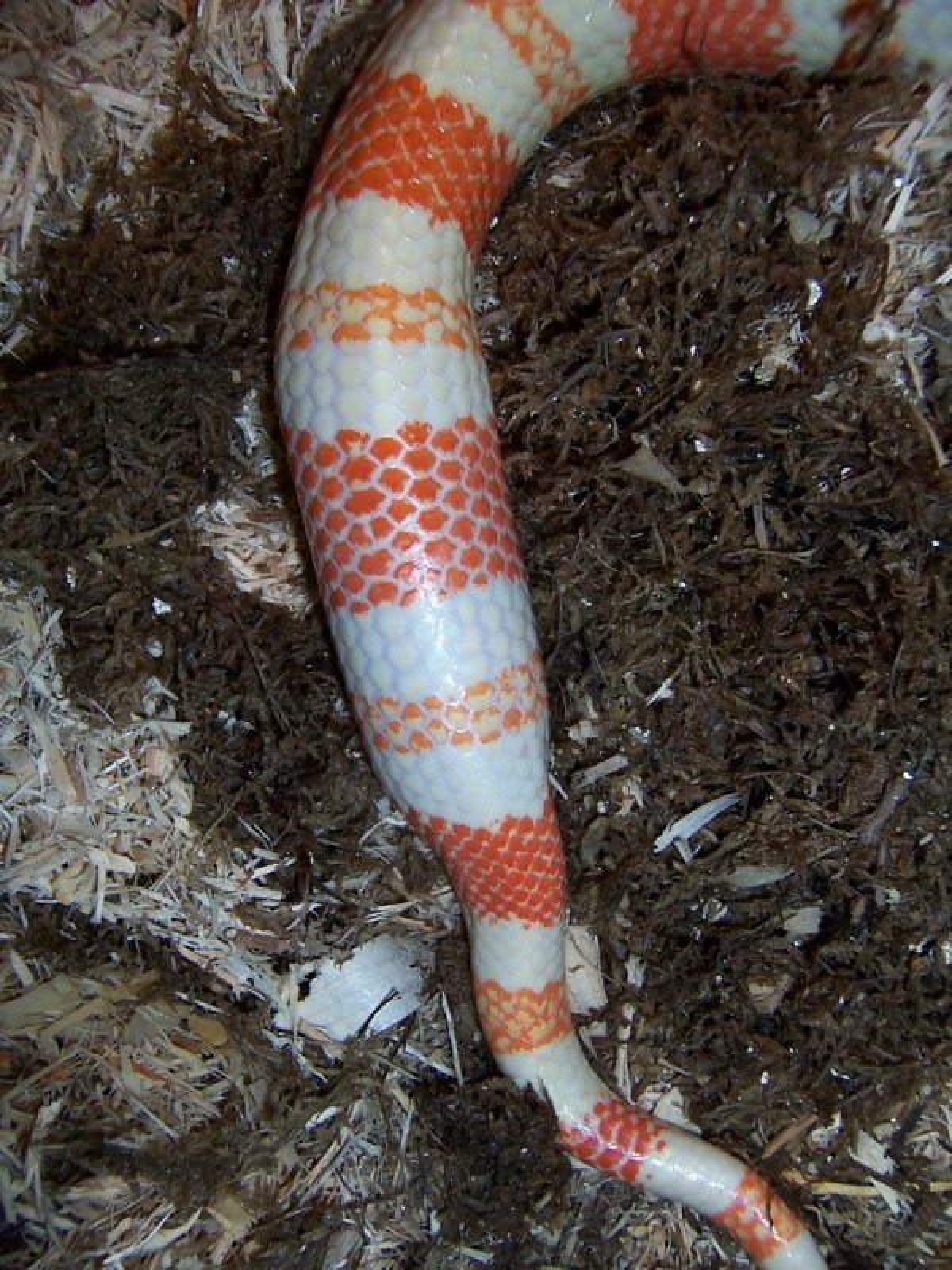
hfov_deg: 42.9
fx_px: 1210
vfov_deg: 55.4
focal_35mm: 33
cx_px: 476
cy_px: 635
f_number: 2.8
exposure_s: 1/60
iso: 80
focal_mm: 5.5
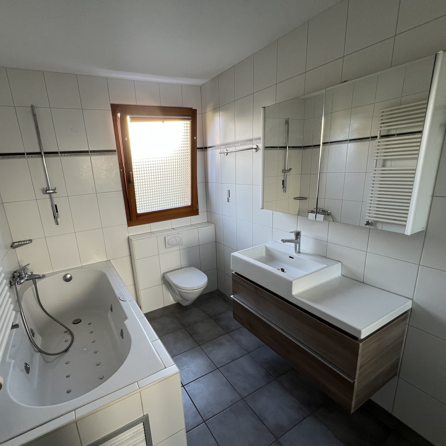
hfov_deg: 87.0
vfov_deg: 87.4
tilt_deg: -15.0
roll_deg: +4.2
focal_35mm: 16
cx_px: 195
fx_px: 233
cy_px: 232
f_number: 1.8
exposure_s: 1/99
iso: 100
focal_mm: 1.57
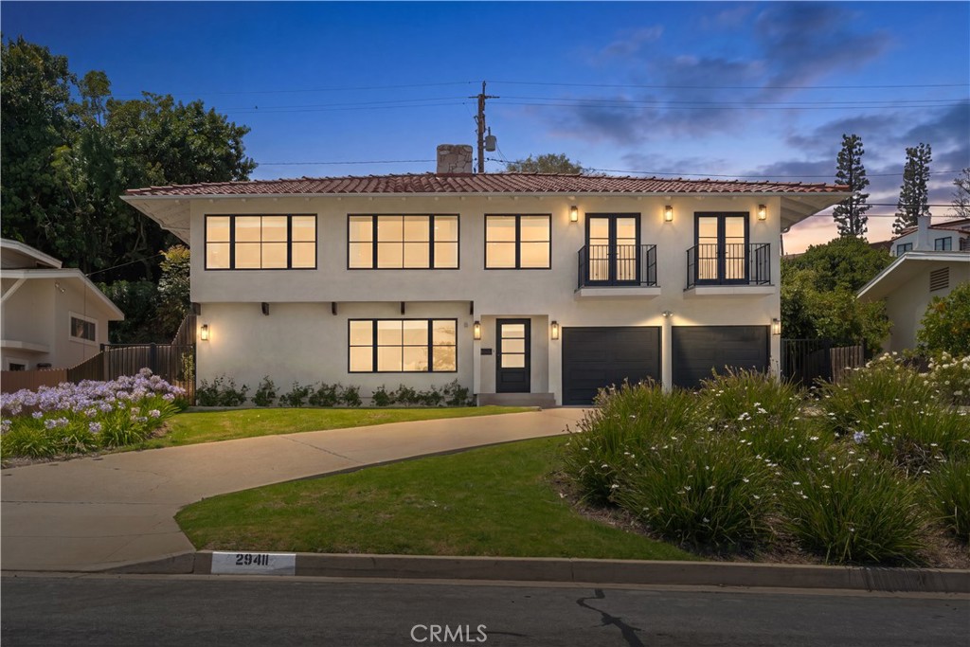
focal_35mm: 31
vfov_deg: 42.3
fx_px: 835
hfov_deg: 60.3
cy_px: 324
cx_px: 485
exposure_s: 1/1600
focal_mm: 31
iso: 800
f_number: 9
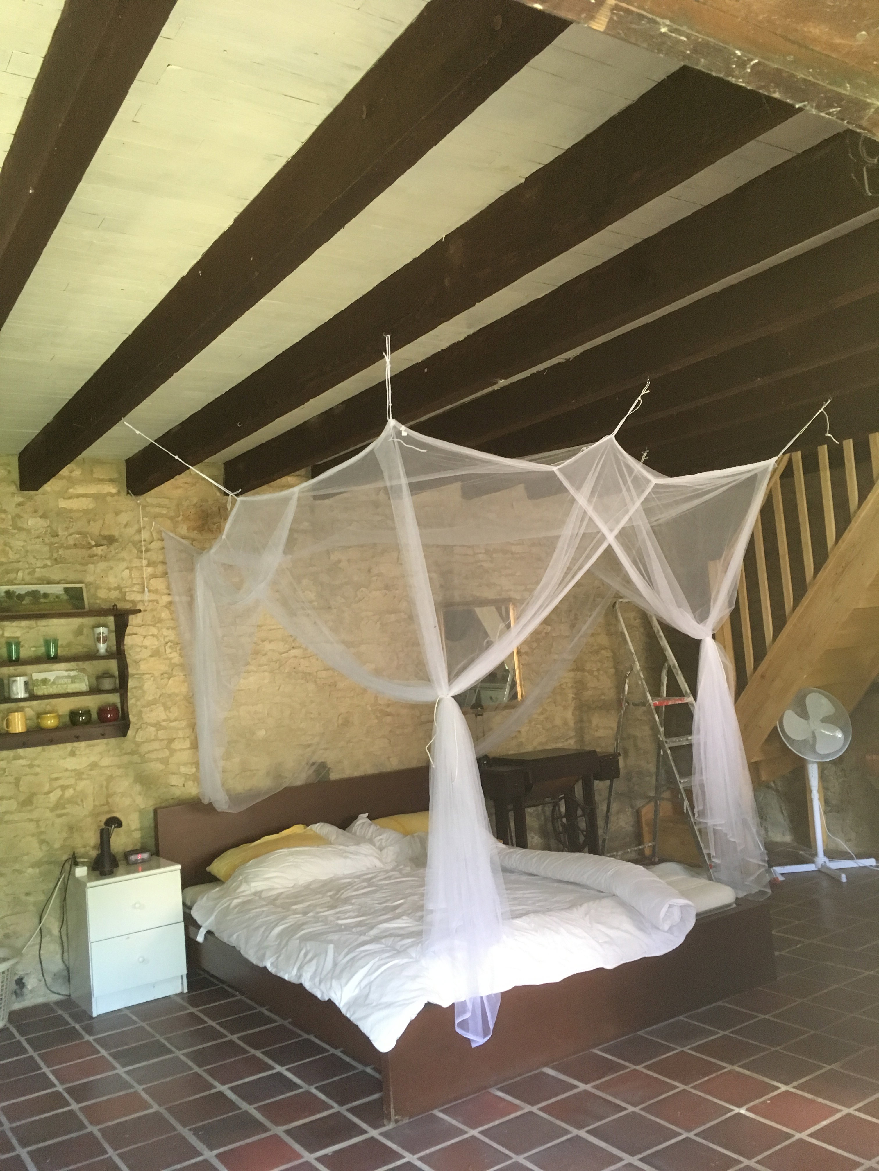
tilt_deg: +5.1
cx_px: 440
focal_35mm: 29
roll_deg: +5.0
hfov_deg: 48.2
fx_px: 982
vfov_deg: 61.7
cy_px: 586
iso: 200
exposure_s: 1/25
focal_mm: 4.15
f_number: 2.2
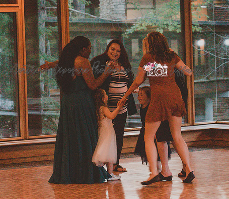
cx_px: 120
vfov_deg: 11.7
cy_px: 88
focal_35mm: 139
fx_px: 971
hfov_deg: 13.5
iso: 6400
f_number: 4.5
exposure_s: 1/60
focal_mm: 70
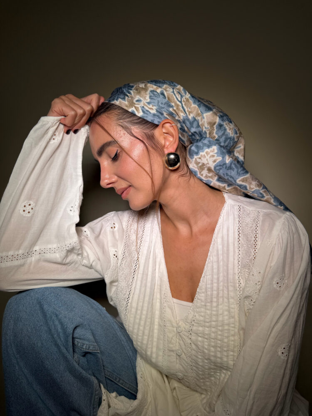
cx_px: 156
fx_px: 288
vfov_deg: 71.6
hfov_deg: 56.8
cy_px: 208
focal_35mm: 24
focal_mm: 6.76
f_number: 1.78
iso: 80
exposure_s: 1/403
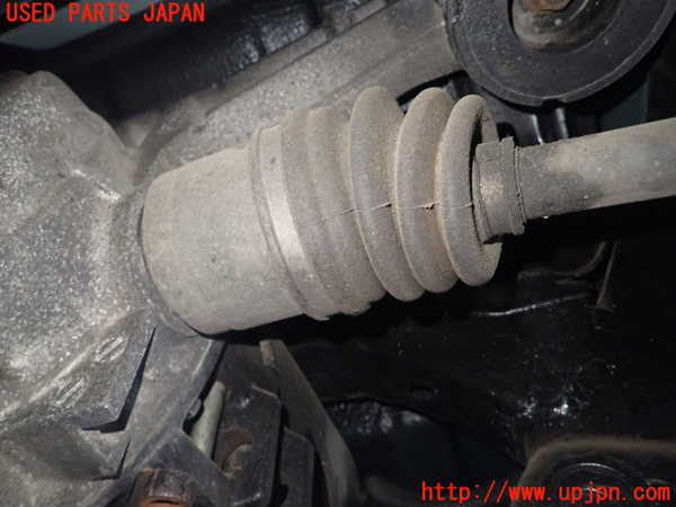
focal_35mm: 25
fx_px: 488
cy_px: 254
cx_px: 338
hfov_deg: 69.4
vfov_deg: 54.9
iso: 800
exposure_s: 1/30
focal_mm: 4.5
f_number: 2
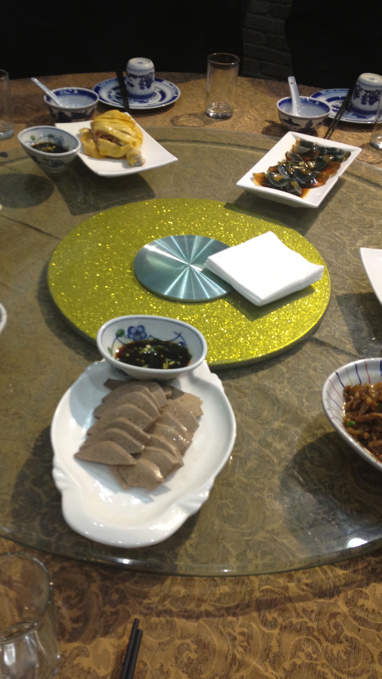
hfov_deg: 30.4
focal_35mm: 39
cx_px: 167
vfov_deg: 51.6
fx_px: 702
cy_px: 337
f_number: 2.4
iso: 160
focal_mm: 4.28
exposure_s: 1/20
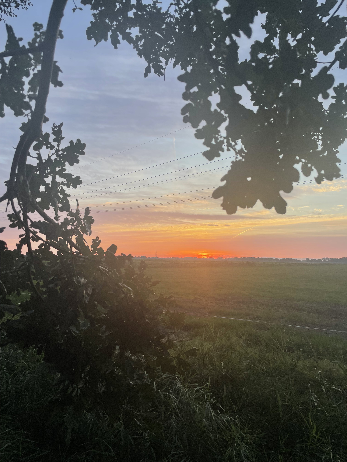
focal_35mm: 26
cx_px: 174
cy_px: 231
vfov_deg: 67.3
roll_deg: -1.1
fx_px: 348
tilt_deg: +4.4
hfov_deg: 53.1
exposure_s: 1/430
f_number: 1.6
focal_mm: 4.2
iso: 32
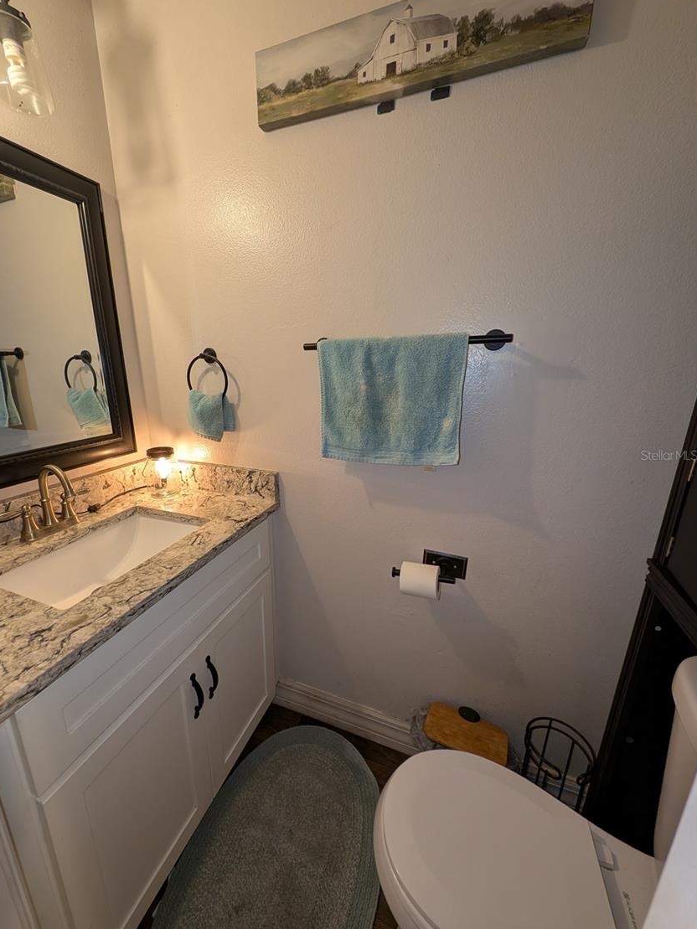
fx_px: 349
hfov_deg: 89.8
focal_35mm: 13
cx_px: 322
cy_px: 455
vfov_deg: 106.2
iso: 170
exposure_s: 1/60
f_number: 1.95
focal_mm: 2.23
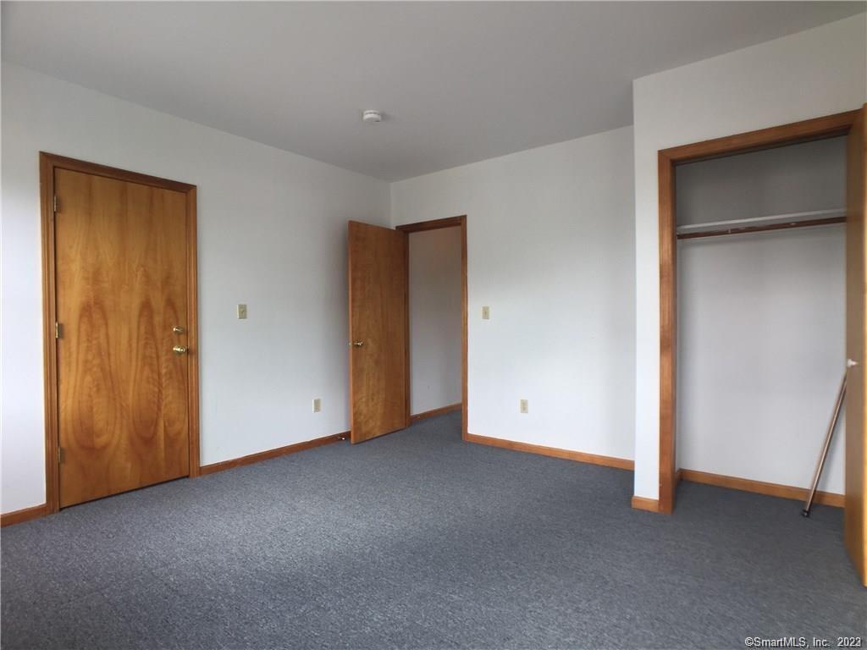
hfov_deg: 61.7
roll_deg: +0.6
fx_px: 726
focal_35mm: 29
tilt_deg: -0.3
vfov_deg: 48.2
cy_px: 325
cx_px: 434
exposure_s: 1/30
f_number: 2.2
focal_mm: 4.15
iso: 32
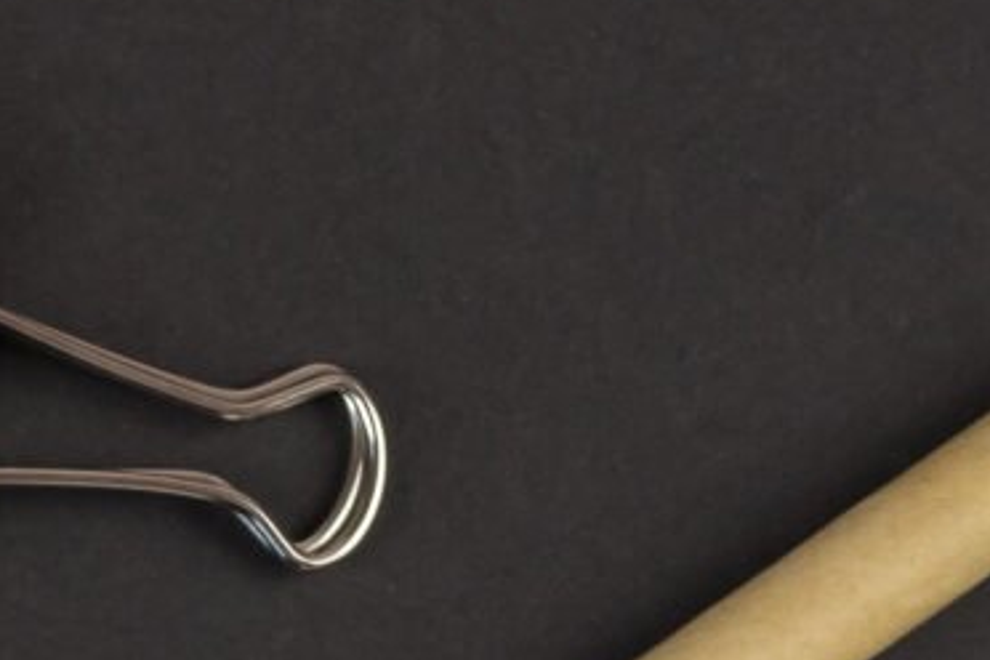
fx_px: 9459
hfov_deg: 5.6
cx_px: -1985
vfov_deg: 3.9
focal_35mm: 344
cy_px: 2064
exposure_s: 1/100
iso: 640
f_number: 7.1
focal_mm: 50
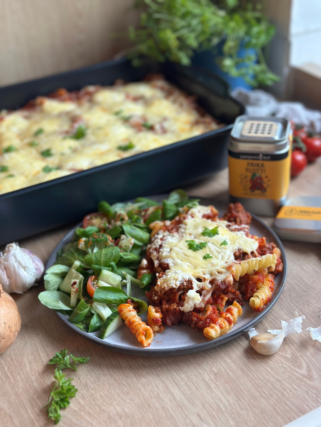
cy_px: 214
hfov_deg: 30.3
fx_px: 593
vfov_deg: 39.7
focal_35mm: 48
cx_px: 160
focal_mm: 6.86
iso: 200
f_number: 1.78
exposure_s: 1/50
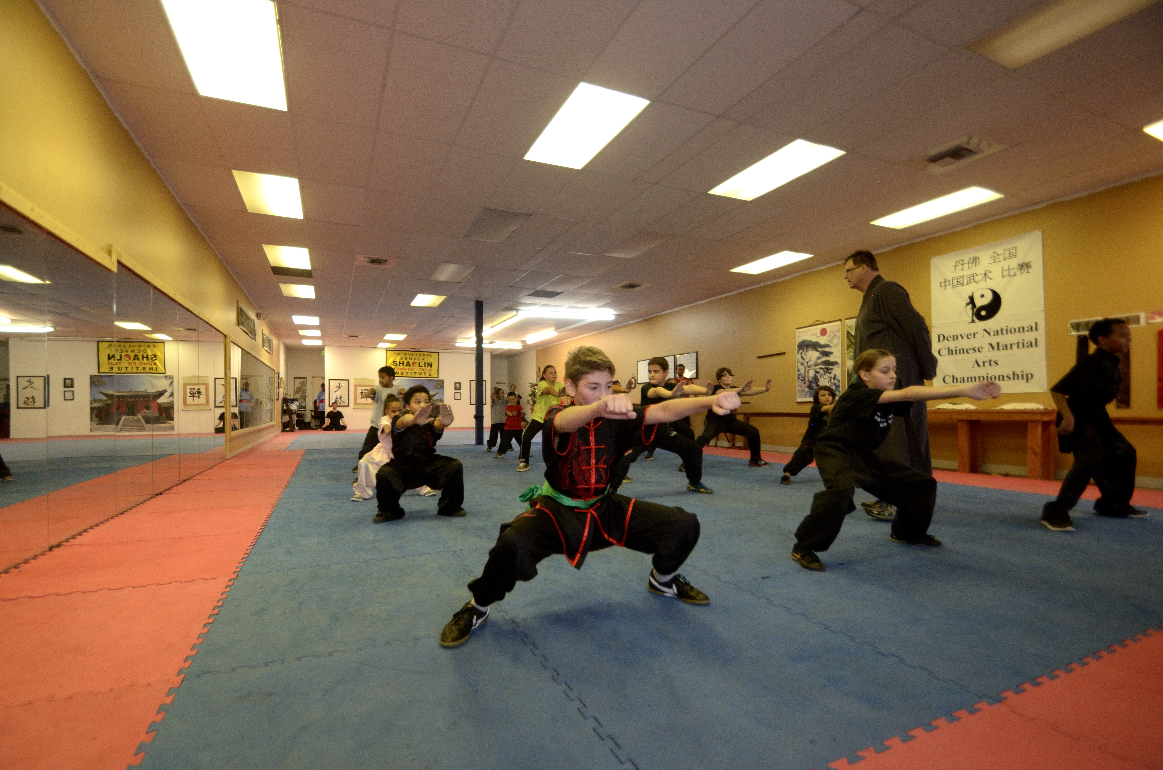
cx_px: 582
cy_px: 385
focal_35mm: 15
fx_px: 484
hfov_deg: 100.5
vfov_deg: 77.1
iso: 1250
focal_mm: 10
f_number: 3.5
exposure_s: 1/200
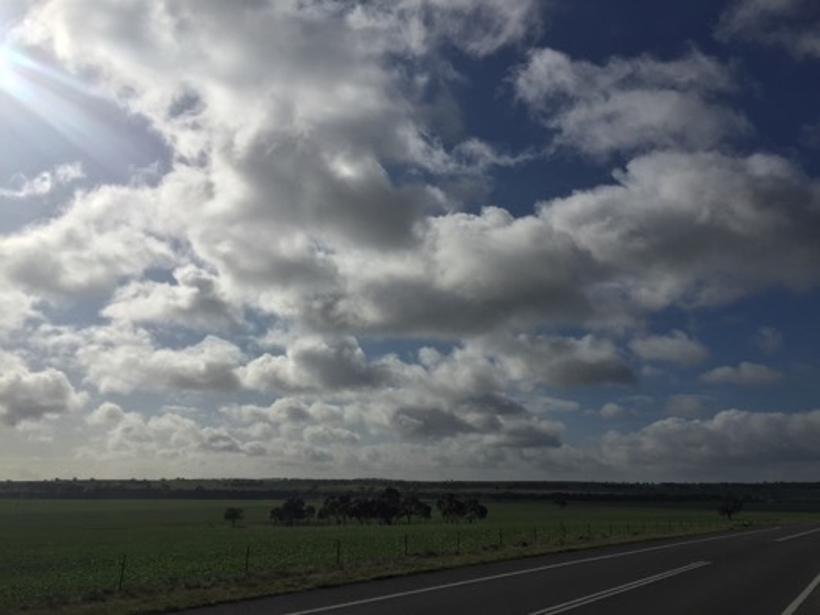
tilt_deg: +14.9
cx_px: 410
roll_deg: -0.6
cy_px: 308
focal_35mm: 29
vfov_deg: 48.2
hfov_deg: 61.7
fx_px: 687
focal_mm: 4.15
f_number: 2.2
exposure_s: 1/13333
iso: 32
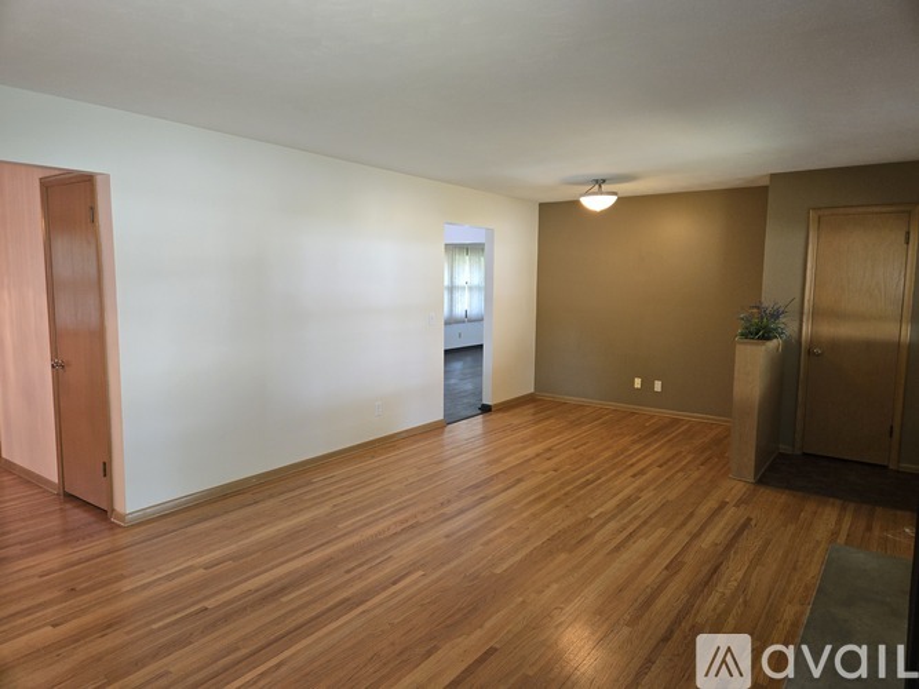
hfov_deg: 73.9
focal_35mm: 23
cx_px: 460
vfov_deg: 58.9
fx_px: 611
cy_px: 344
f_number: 1.8
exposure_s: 1/24
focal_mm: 5.4
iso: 125
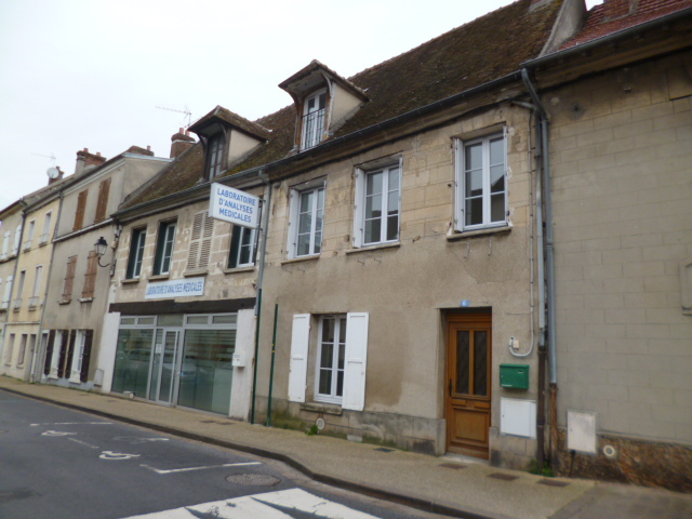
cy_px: 260
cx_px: 346
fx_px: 480
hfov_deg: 71.6
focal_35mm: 24
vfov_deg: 56.8
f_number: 2.5
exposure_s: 1/400
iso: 100
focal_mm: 4.3
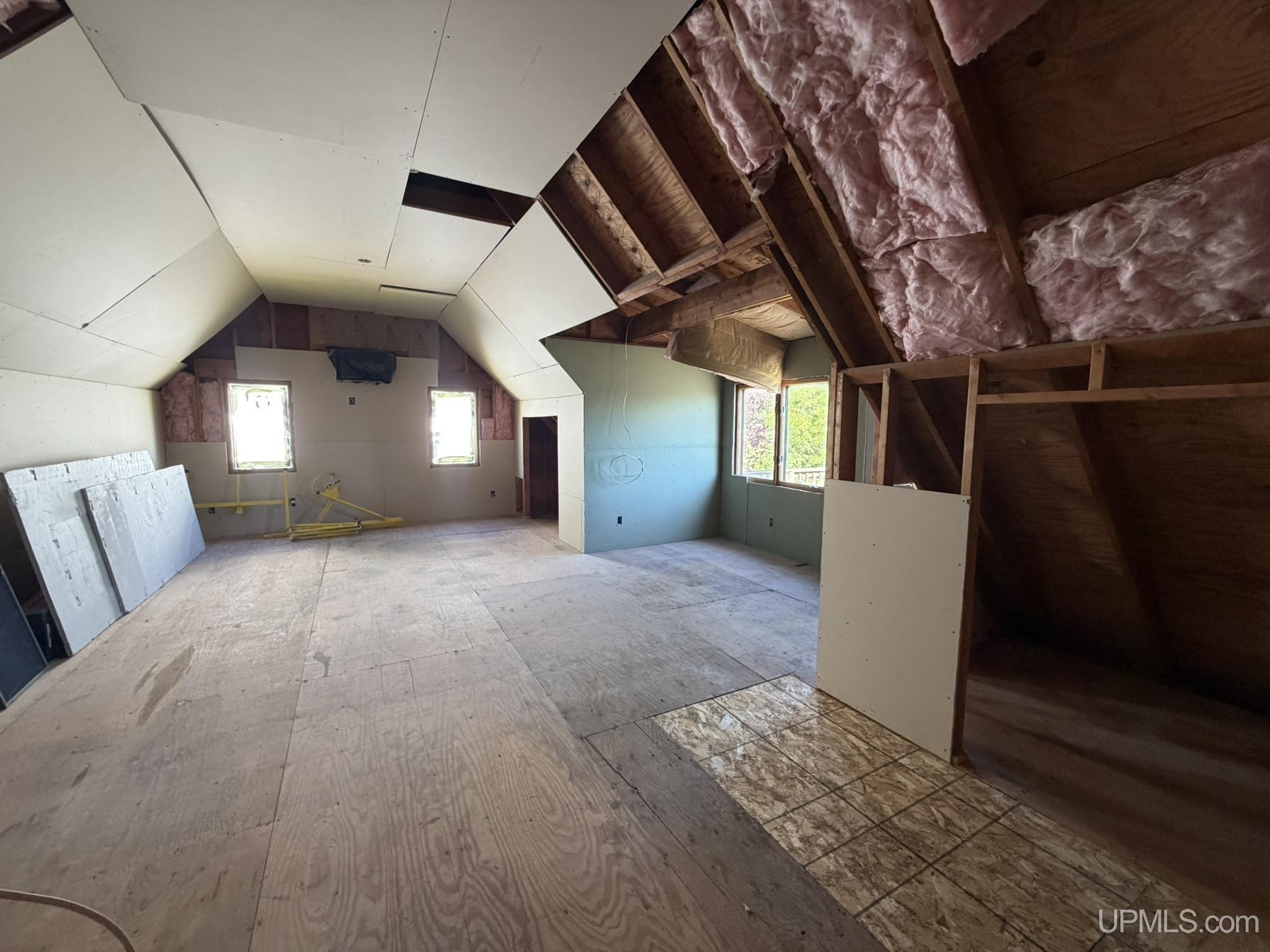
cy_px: 476
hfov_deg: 102.1
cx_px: 635
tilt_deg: -6.3
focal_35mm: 14
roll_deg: -0.2
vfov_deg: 85.7
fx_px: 514
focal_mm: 2.22
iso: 320
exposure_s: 1/121
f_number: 2.2
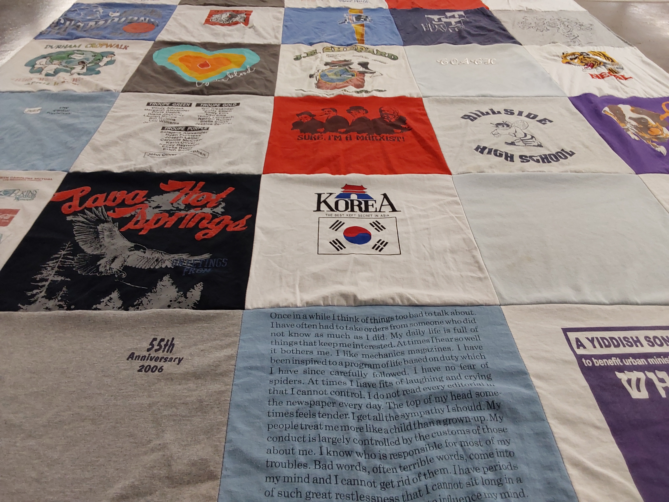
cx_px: 334
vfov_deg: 49.7
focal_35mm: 28
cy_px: 251
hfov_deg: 63.4
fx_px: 541
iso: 64
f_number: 1.9
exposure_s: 1/50
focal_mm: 2.91
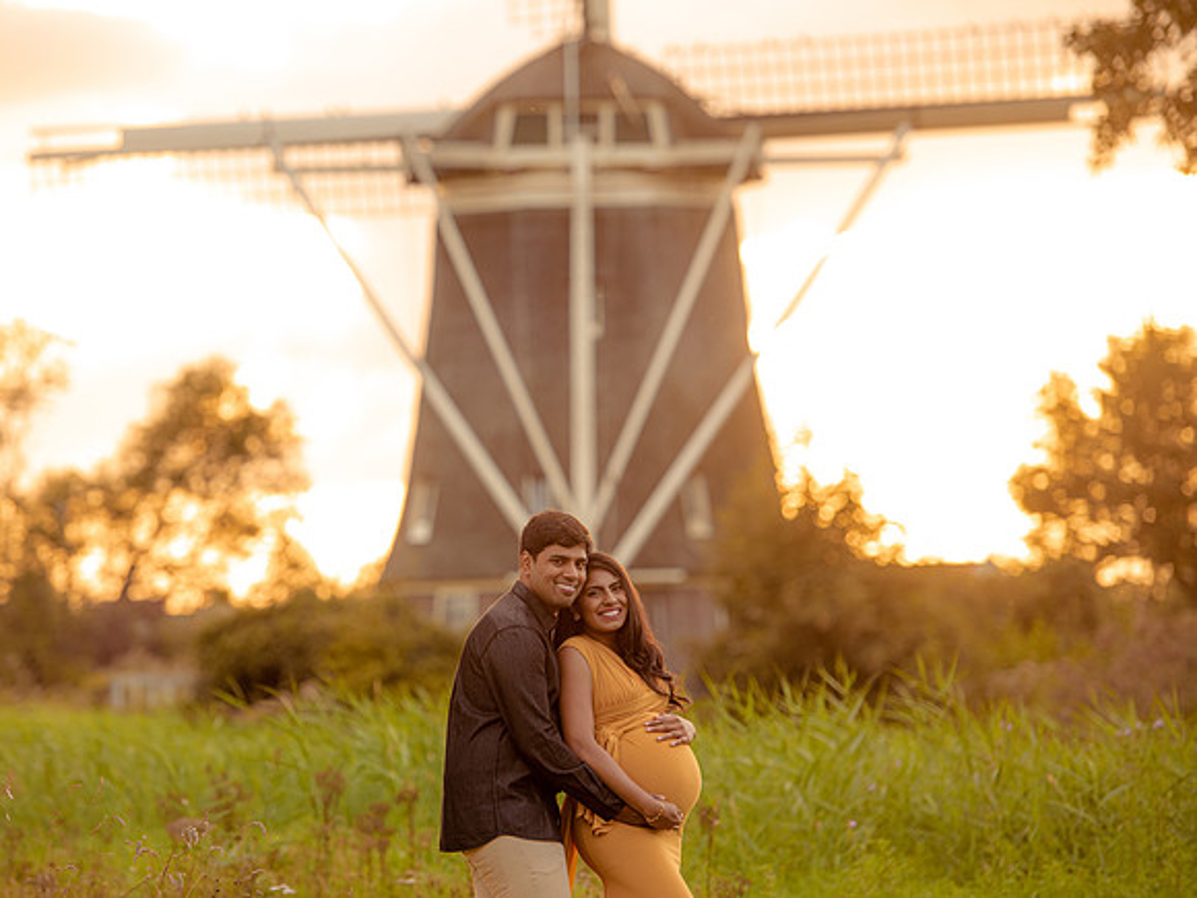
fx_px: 6685
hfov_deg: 10.2
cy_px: 487
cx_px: 468
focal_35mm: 193
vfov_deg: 7.7
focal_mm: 165
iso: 160
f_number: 3.5
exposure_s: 1/160
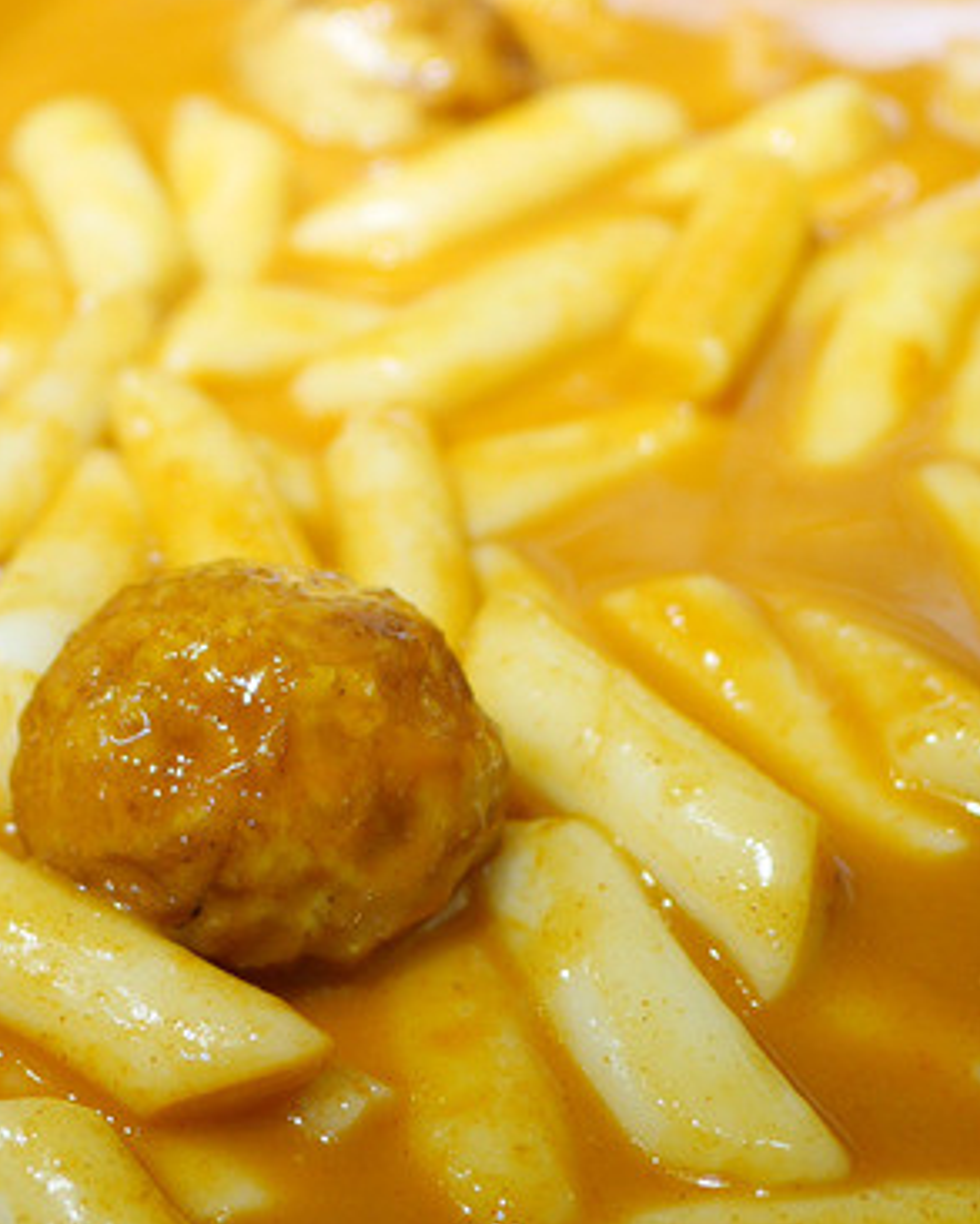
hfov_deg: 21.0
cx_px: 187
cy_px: 674
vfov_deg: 26.4
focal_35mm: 72
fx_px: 2609
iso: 200
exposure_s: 1/60
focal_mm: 15
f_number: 1.7
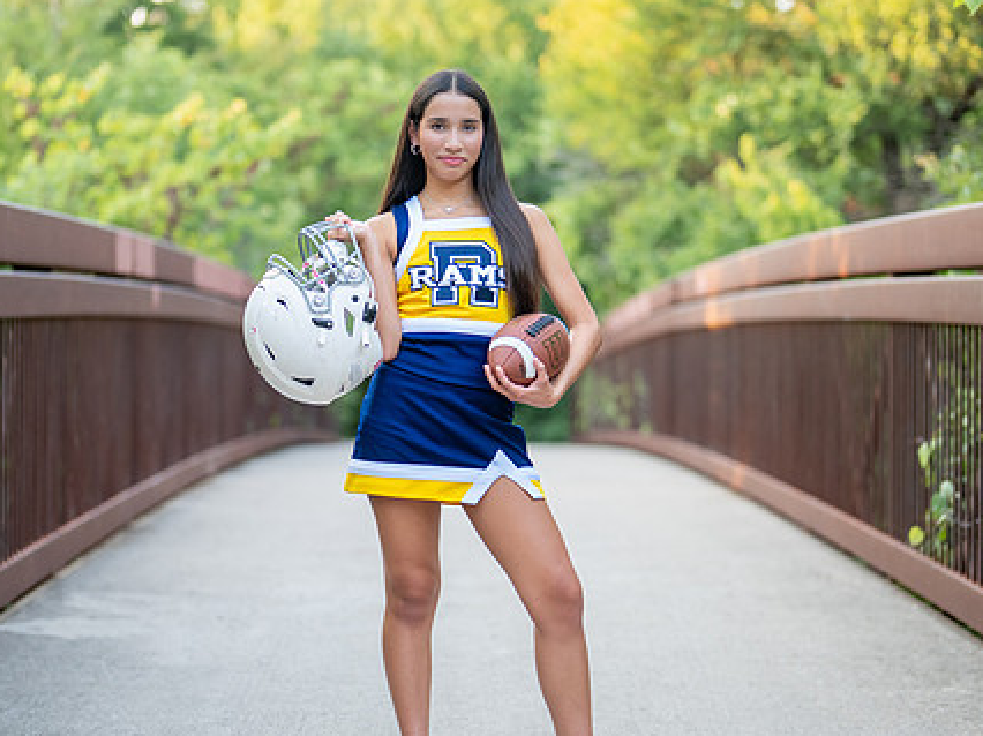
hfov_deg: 22.0
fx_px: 2526
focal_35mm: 89
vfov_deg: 16.6
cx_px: 467
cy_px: 400
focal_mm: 50
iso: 320
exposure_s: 1/500
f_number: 1.2
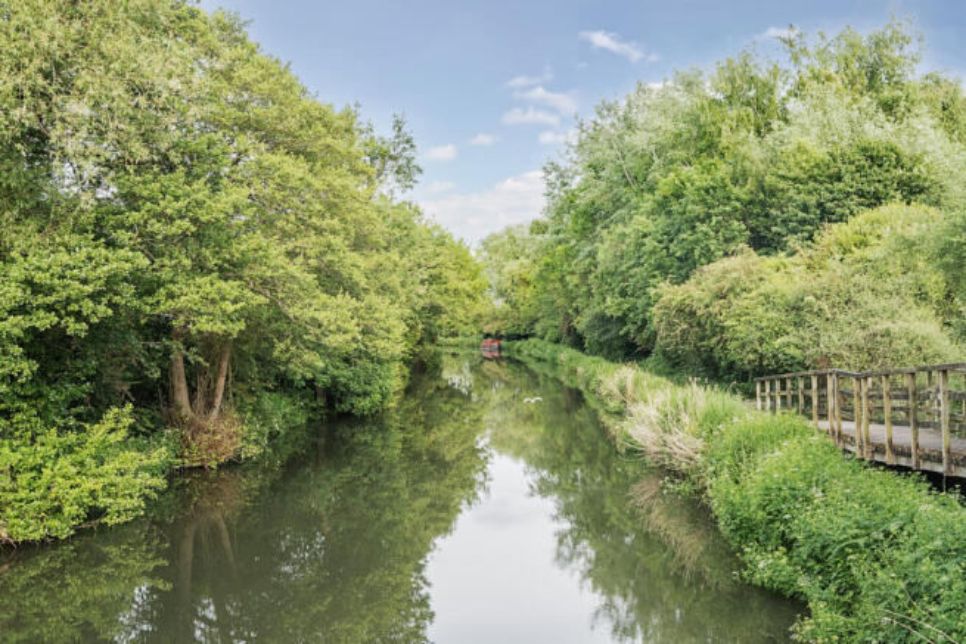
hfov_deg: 53.1
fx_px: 966
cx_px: 483
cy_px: 322
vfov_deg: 36.9
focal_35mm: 36
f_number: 8
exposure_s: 1/80
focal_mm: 24
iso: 400
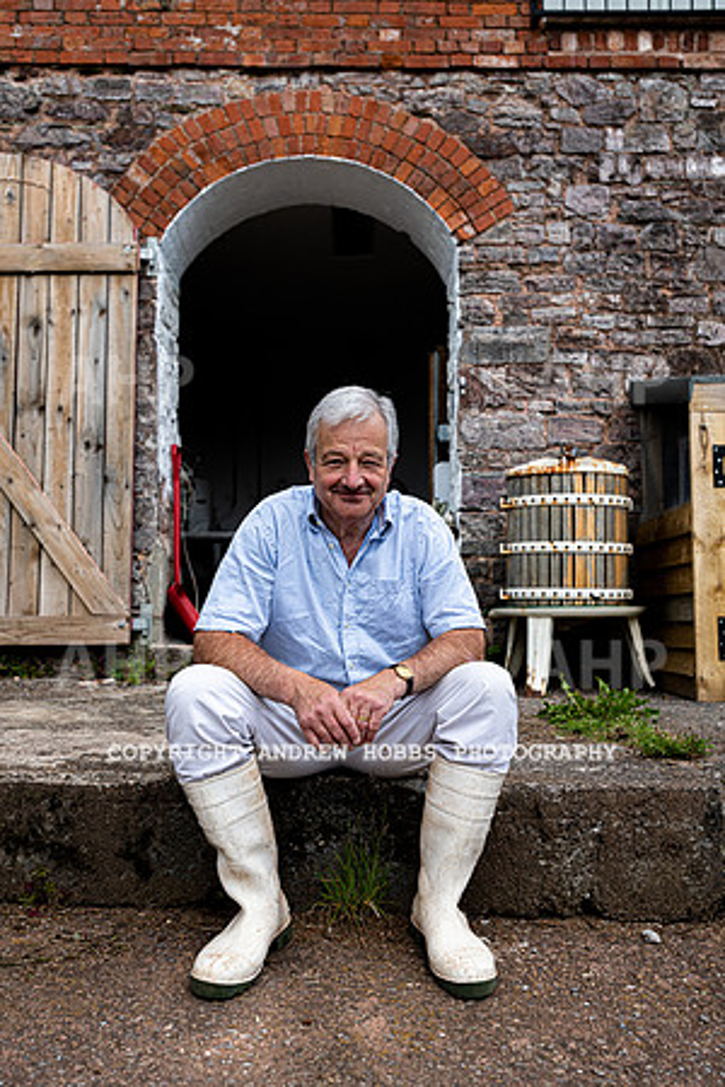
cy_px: 544
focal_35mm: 35
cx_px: 362
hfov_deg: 37.9
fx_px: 1057
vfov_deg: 54.4
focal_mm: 35
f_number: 5
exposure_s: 1/640
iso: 250
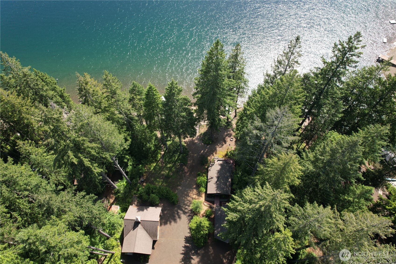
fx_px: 242
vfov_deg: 57.2
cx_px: 198
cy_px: 132
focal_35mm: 22
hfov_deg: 78.6
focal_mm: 8.38
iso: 110
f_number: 2.8
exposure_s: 1/640
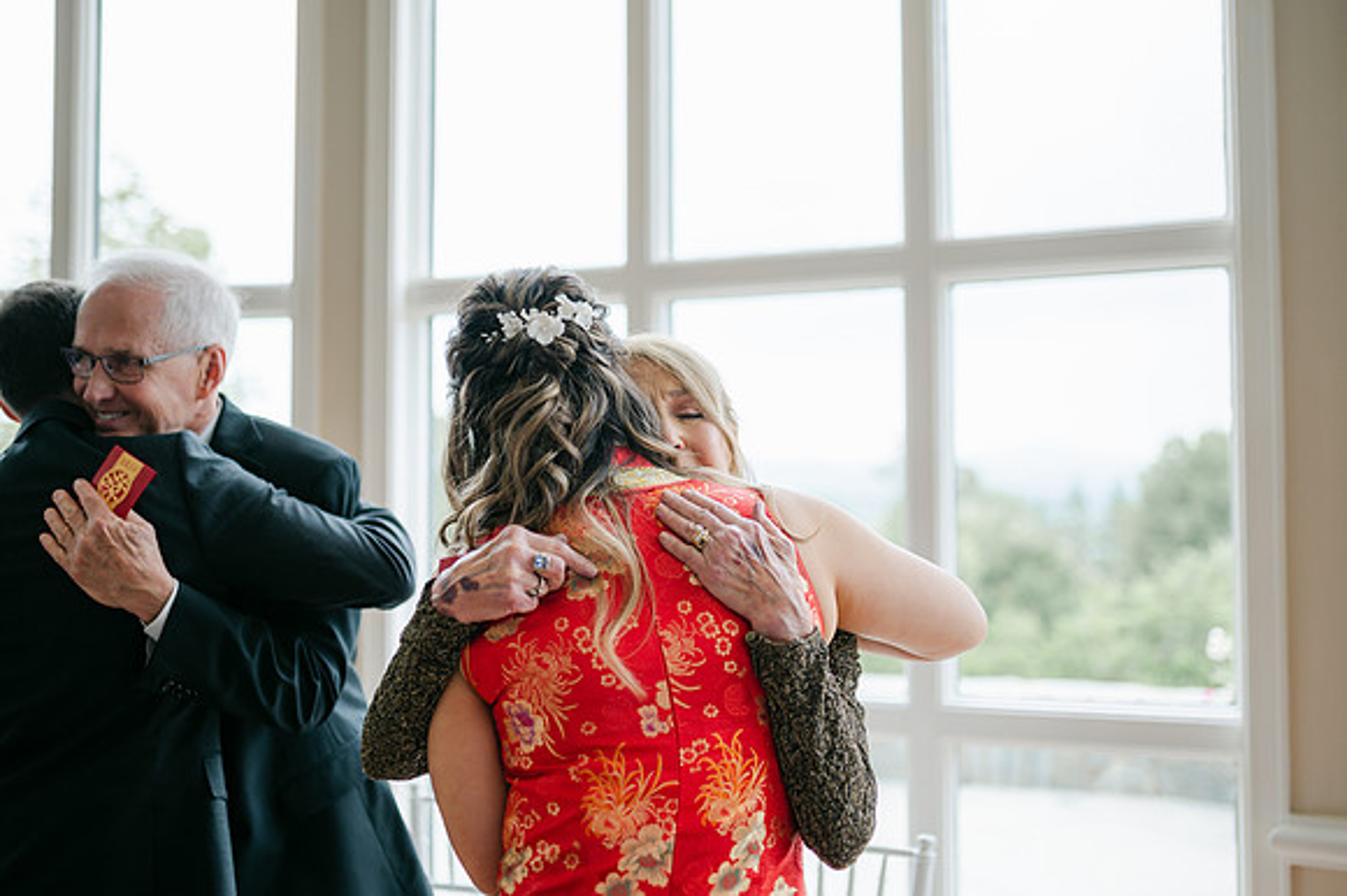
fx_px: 1403
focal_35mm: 38
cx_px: 707
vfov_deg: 35.4
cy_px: 439
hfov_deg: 51.3
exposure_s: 1/1600
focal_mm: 35
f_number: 1.4
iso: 100
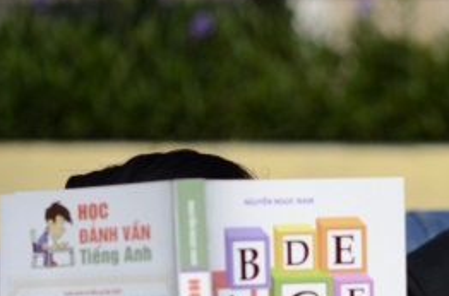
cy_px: 284
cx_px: 398
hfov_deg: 9.3
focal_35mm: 220
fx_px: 2736
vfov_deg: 6.2
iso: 200
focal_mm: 60
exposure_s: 1/6400
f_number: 2.8
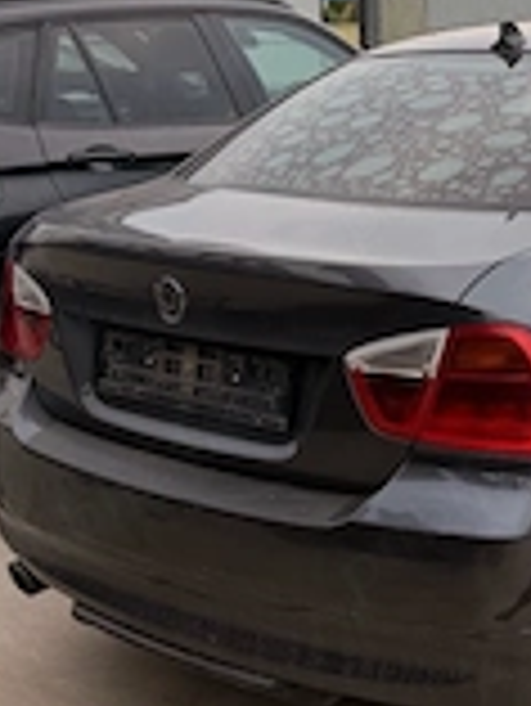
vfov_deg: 31.2
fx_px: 1246
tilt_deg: -9.8
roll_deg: +1.5
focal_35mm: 61
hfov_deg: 22.8
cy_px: 189
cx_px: 572
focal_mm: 6.76
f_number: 1.78
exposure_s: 1/1060
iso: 100
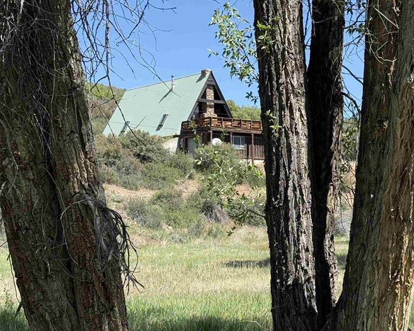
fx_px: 895
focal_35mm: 73
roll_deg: +1.0
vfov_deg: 20.9
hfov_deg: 25.8
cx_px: 297
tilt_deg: +2.2
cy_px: 208
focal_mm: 6.76
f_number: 1.78
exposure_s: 1/2494
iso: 80
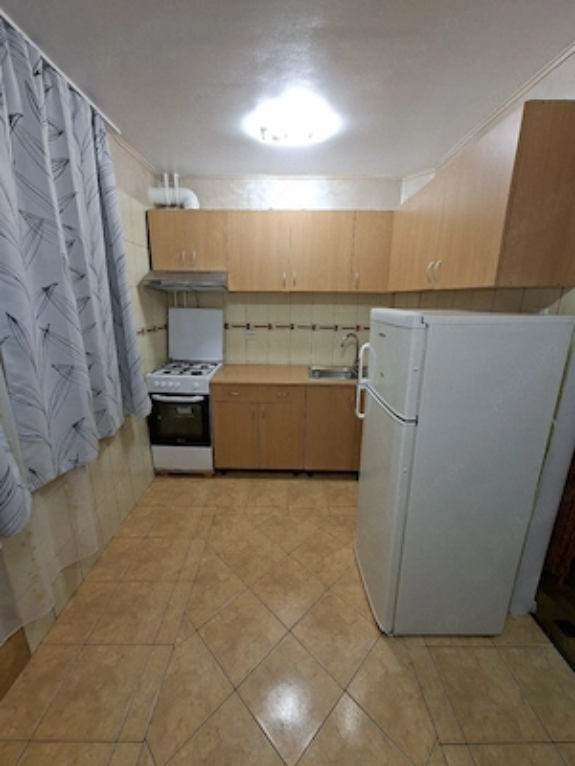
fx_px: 288
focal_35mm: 13
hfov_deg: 89.9
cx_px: 288
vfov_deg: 106.2
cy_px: 383
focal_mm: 1.74
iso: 50
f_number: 2.2
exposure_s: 1/60.2
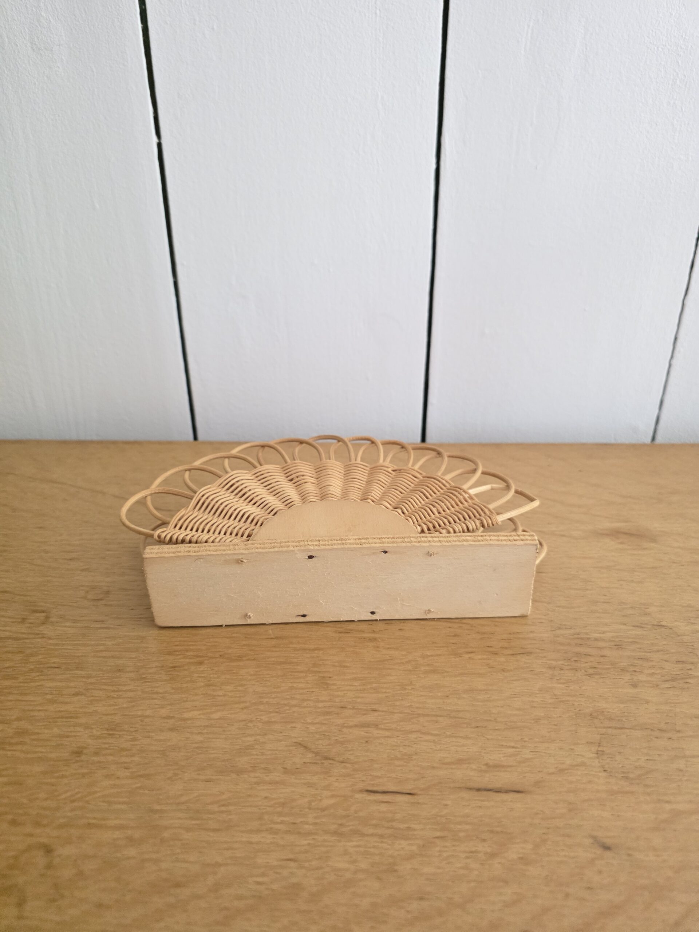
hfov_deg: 58.9
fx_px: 619
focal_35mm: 23
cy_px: 466
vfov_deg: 73.9
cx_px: 350
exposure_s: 1/100
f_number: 1.7
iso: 2500
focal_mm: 6.3
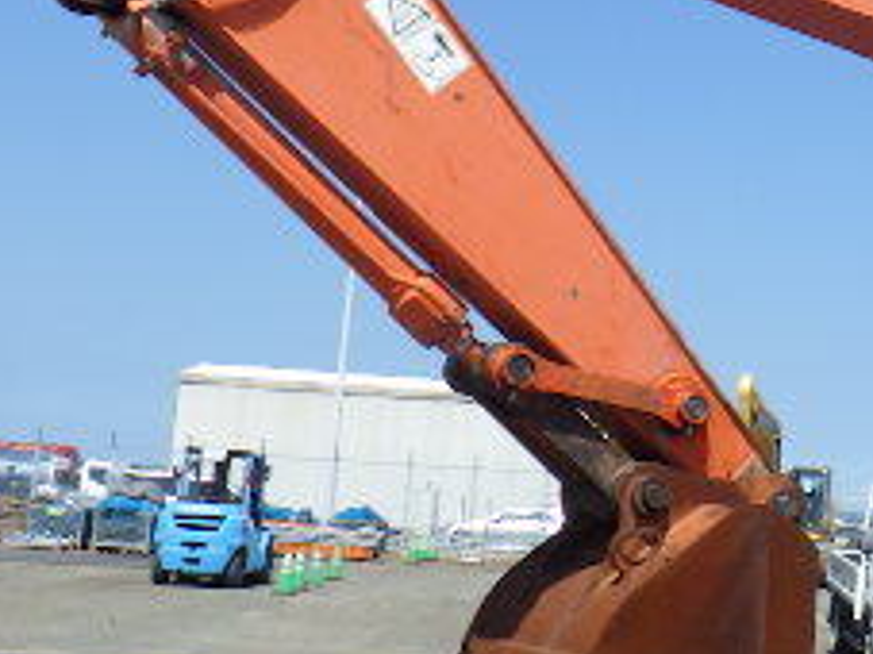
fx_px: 1991
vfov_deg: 18.6
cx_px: 950
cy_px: 239
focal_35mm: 79
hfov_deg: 23.3
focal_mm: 5
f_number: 4.2
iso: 125
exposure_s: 1/1000
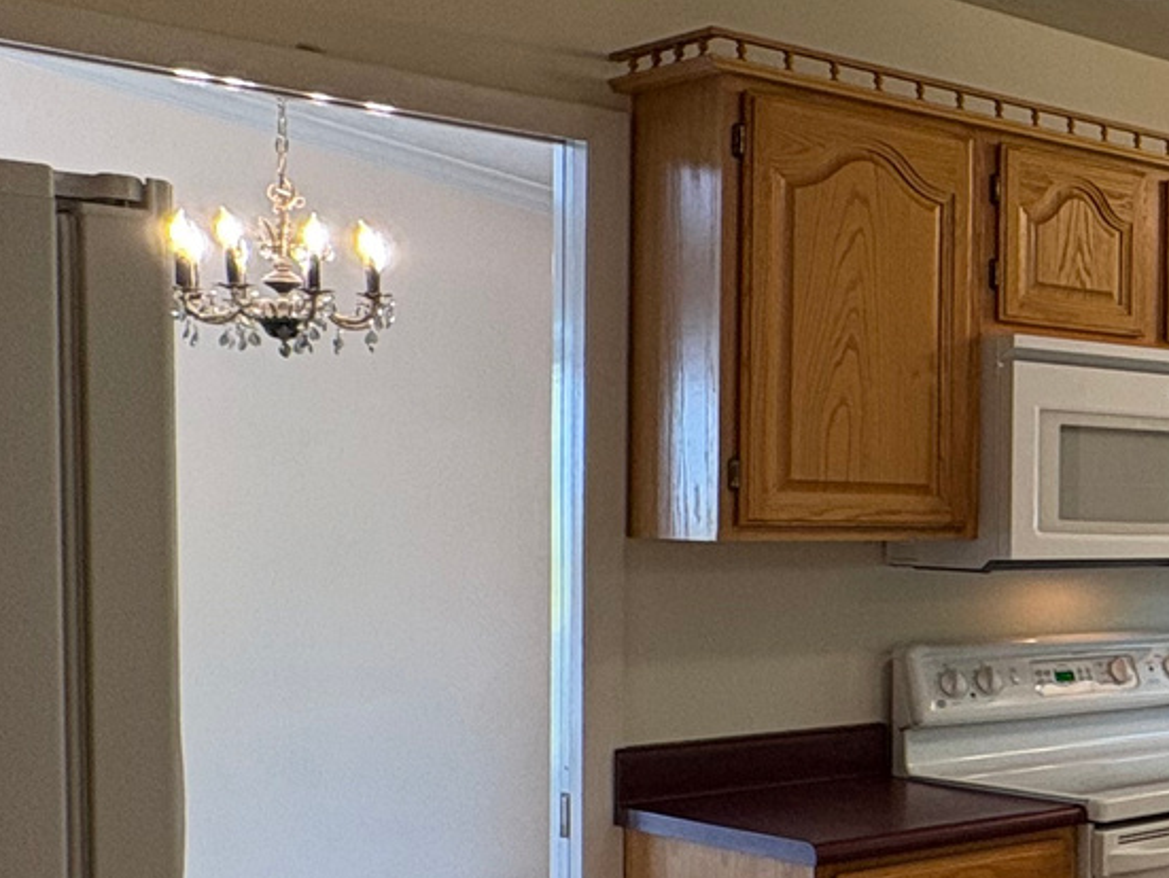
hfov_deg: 26.6
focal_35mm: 52
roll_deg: -0.2
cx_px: 1752
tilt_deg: +0.0
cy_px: 537
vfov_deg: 28.0
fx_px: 1757
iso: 160
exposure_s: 1/120
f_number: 2.2
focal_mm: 2.22
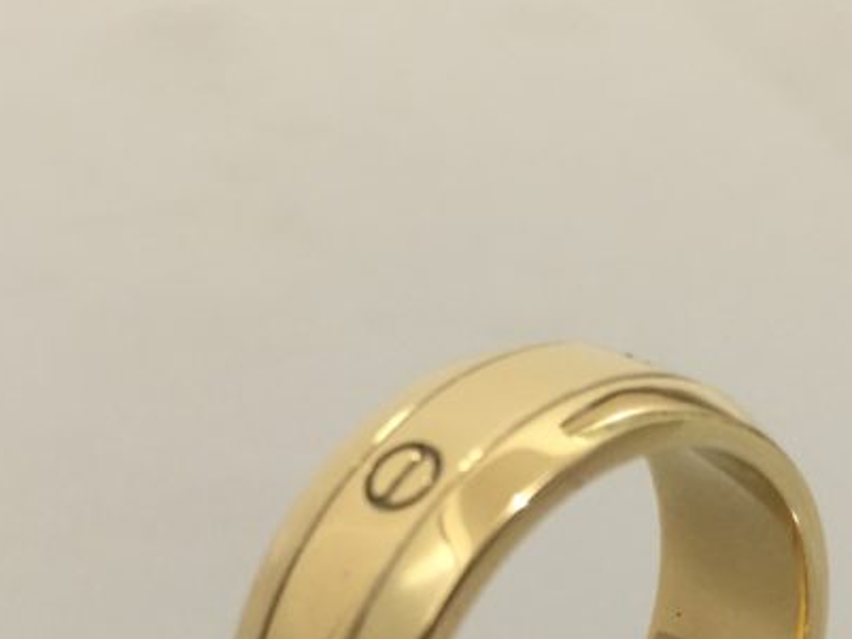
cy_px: 726
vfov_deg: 19.0
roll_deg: -2.1
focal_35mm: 74
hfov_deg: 26.2
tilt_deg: -31.3
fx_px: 1822
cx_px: 548
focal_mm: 4.15
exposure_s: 1/30
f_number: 2.2
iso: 125
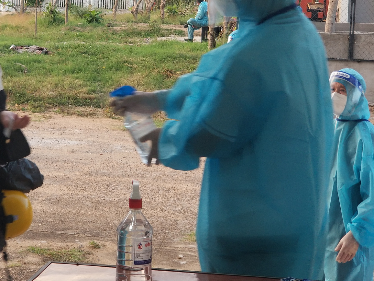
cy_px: 76
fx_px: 972
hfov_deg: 21.6
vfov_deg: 16.3
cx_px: 97
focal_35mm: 90
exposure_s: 1/33
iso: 50
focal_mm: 6
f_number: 2.4
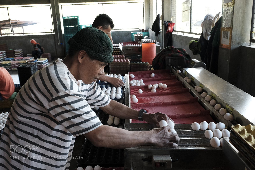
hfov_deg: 60.3
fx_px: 220
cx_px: 128
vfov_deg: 42.3
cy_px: 85
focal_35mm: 31
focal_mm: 20.6
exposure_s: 1/200
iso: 3200
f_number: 5.6
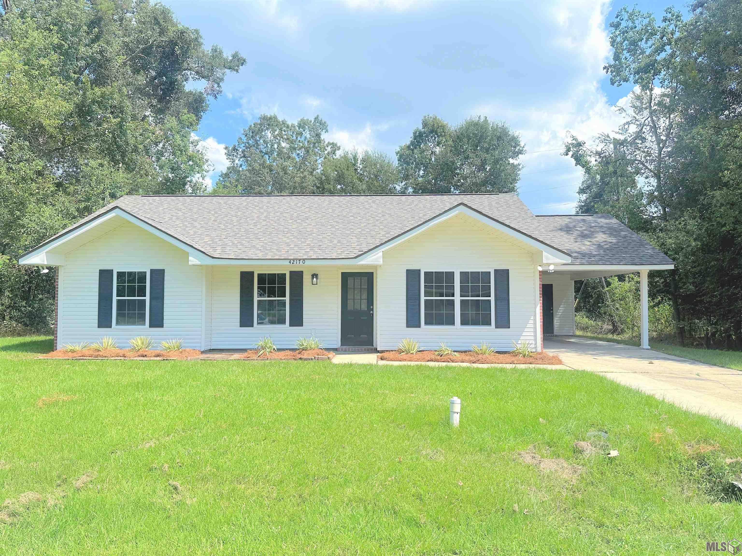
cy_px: 278
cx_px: 371
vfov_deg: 56.8
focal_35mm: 24
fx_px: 514
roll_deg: -0.2
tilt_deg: +2.8
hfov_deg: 71.6
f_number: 1.78
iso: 80
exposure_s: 1/4348
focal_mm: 6.86
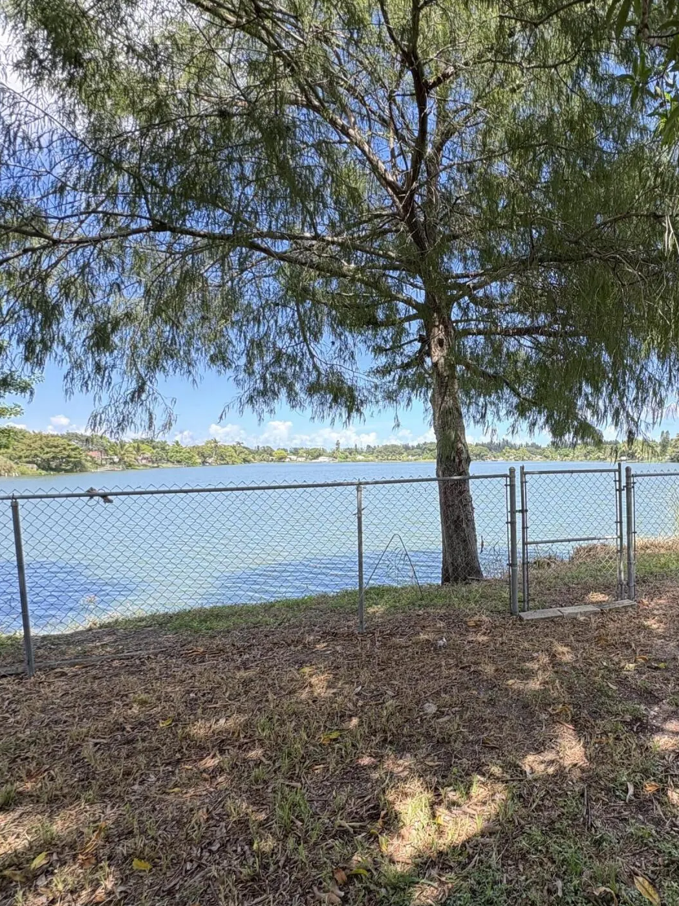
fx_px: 523
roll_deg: +0.2
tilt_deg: -3.2
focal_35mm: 20
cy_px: 492
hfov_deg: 63.2
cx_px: 484
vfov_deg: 81.6
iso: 64
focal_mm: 2.22
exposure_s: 1/184
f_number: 2.2
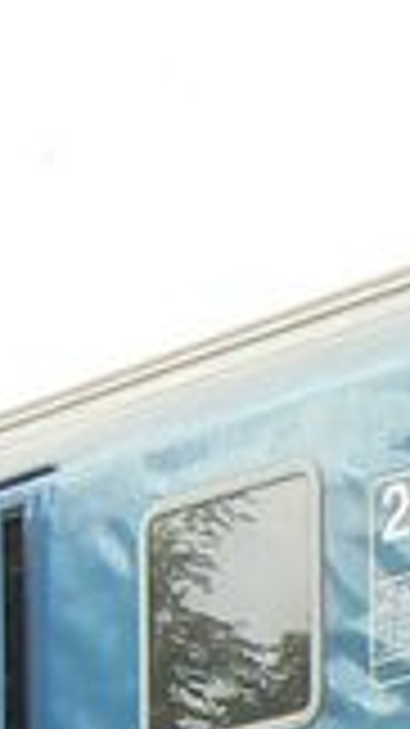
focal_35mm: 232
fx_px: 4489
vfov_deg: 9.1
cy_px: 1062
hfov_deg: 5.2
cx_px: 270
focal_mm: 6
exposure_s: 1/100
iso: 80
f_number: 4.5
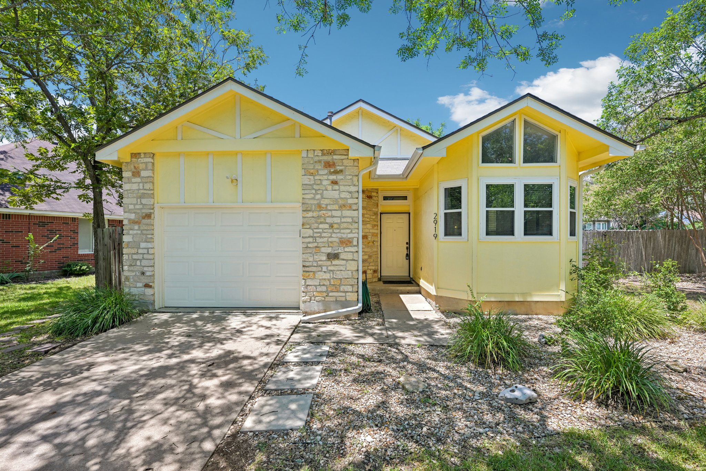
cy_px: 236
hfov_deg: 95.0
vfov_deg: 72.0
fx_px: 324
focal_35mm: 16
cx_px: 353
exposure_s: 1/250
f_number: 6.7
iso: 100
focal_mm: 16.5
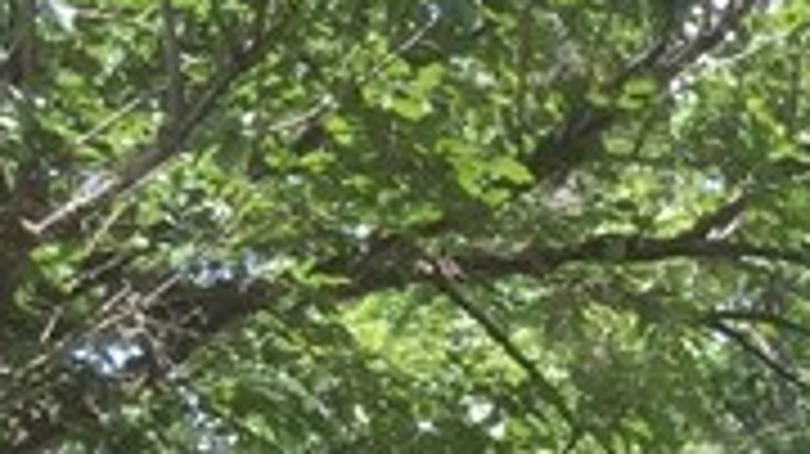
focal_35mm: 180
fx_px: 3864
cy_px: 1515
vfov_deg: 6.1
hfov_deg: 10.3
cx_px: 1971
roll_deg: +1.5
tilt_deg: -8.3
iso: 32
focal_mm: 4.15
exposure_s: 1/460
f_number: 2.2
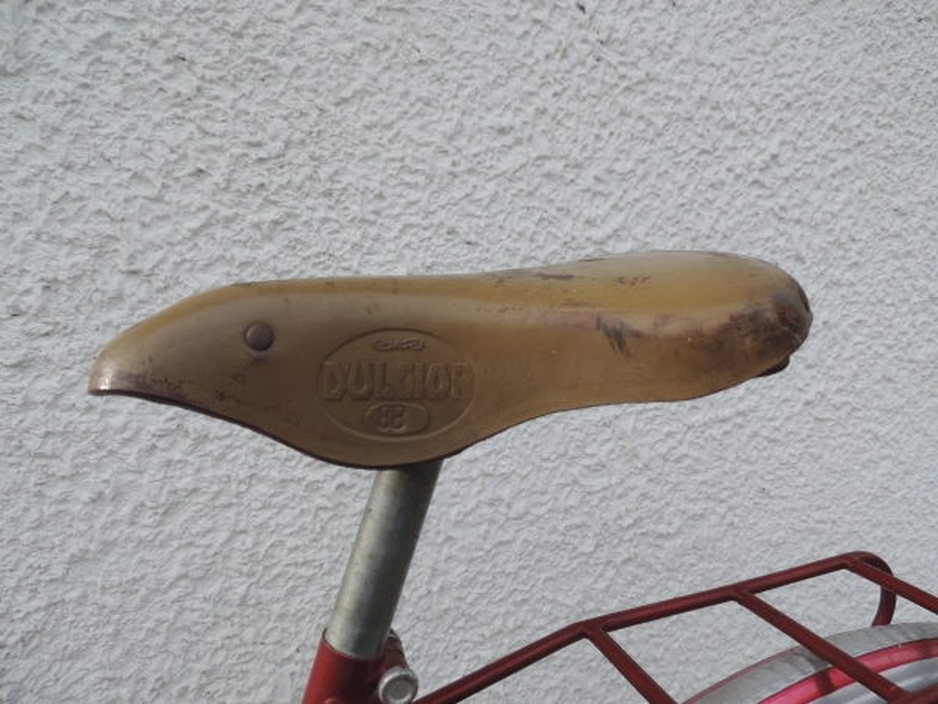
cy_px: 352
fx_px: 650
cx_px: 469
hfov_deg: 71.6
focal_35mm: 24
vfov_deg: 56.8
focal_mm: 4.3
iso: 80
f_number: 3
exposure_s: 1/320
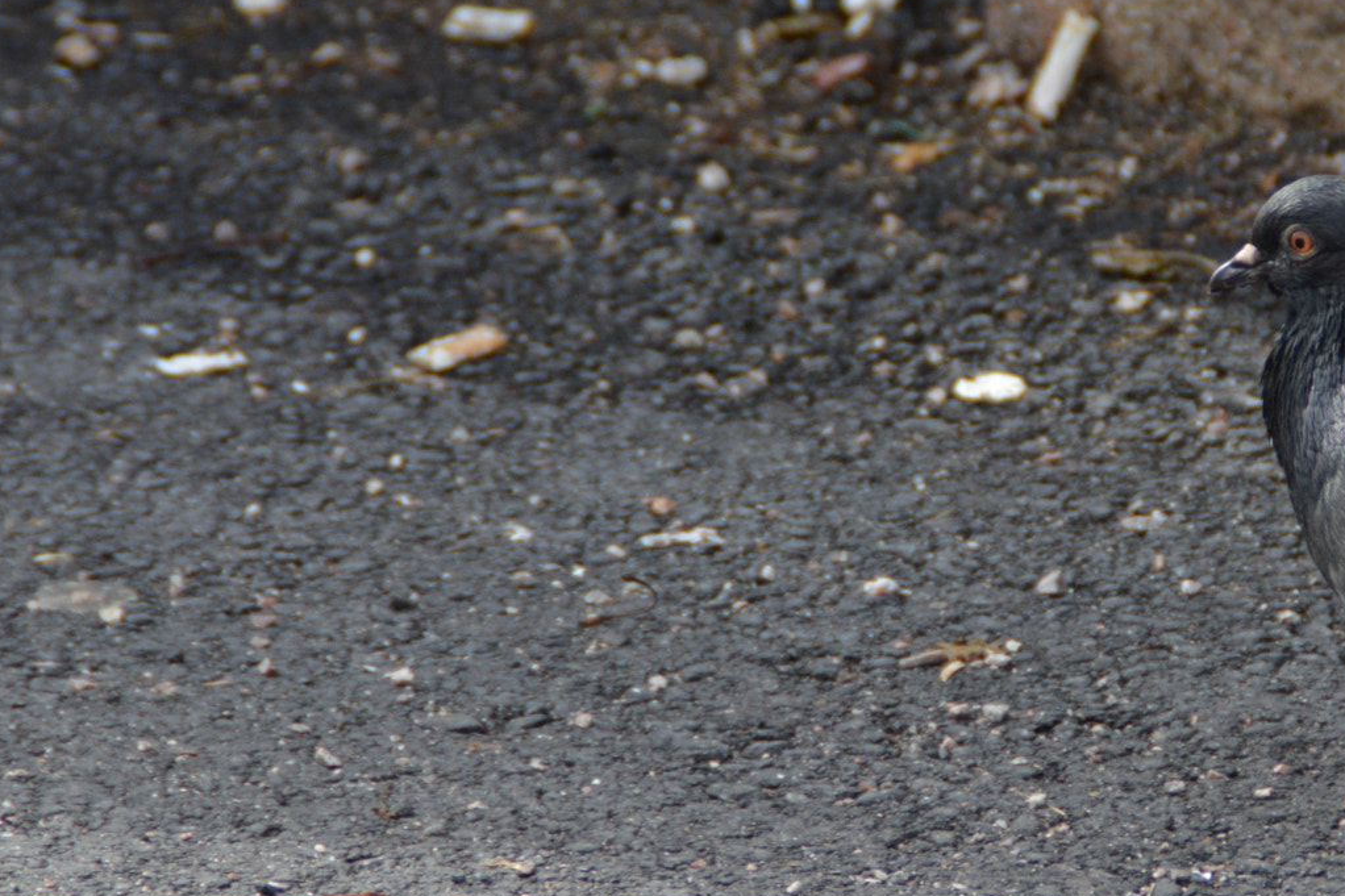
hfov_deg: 3.4
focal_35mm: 601
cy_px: 378
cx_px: 979
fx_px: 22449
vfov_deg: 2.3
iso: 800
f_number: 6.3
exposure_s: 1/800
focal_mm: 200
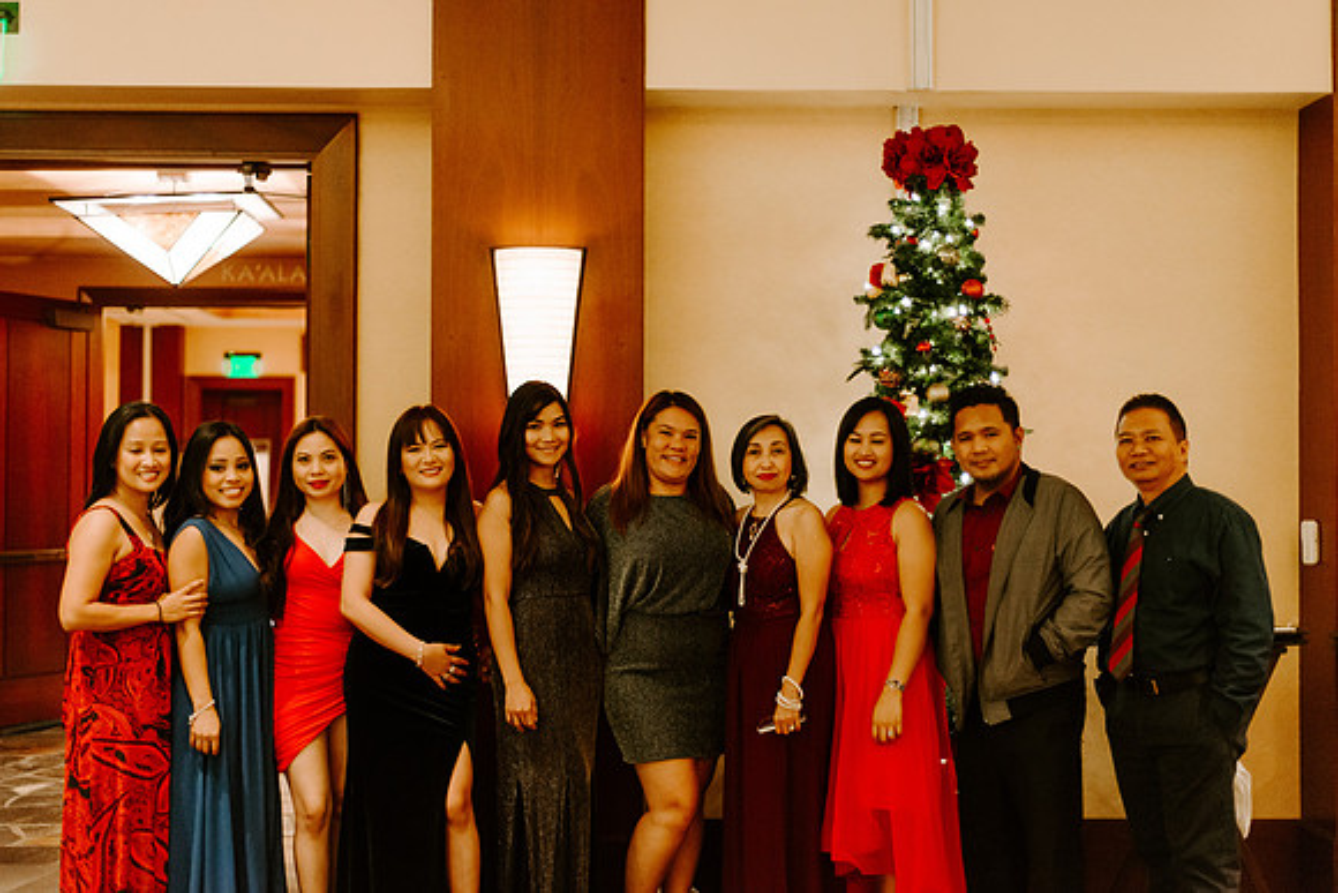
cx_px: 669
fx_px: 1859
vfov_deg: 27.0
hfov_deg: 39.6
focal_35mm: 50
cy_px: 446
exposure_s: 1/100
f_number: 2
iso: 2000
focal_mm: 50
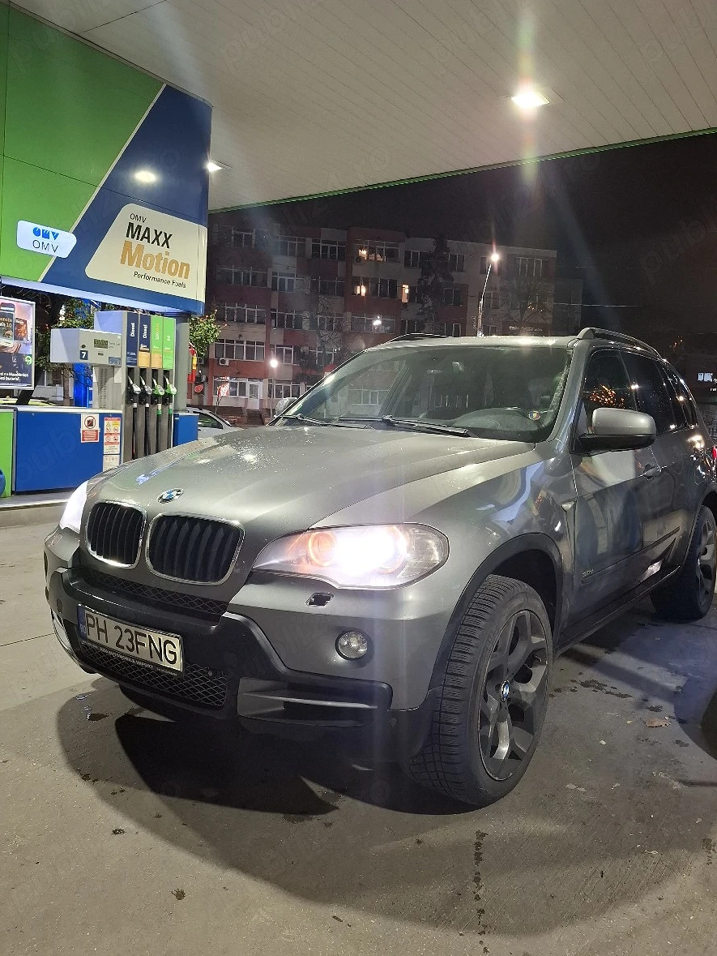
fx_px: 718
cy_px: 454
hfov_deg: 53.1
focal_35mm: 26
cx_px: 358
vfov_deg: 67.2
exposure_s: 1/33
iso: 400
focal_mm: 5.54
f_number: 1.8
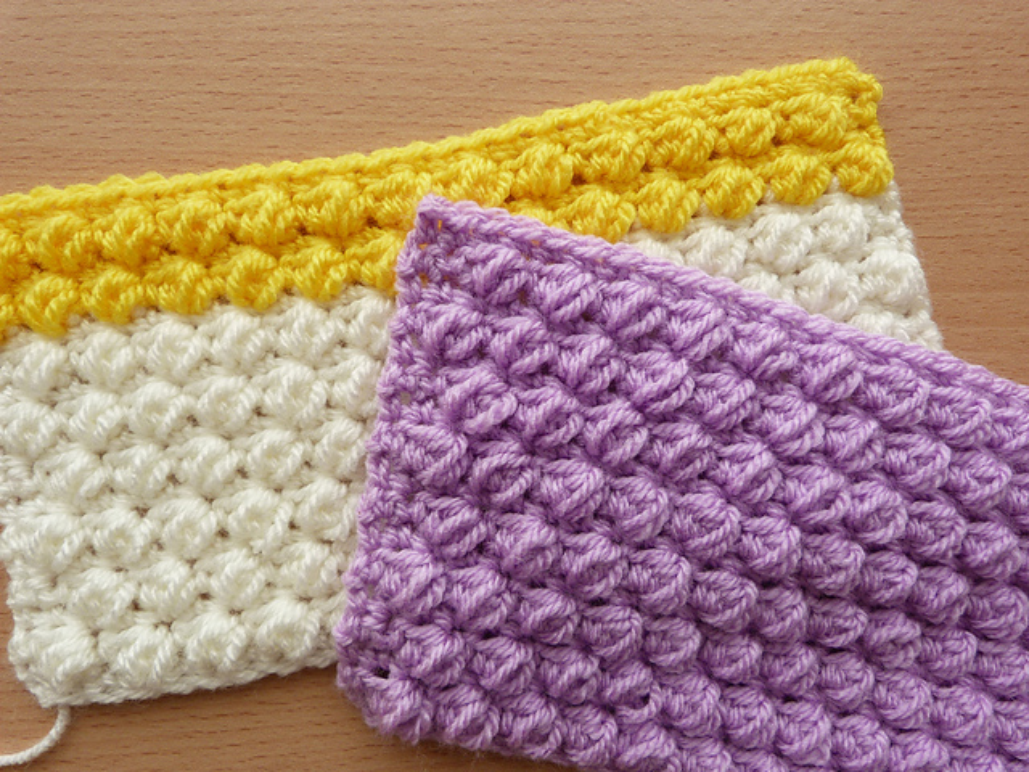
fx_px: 743
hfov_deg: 69.4
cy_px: 386
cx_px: 514
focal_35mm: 25
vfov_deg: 54.9
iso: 80
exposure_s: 1/100
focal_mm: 4.5
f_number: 3.6
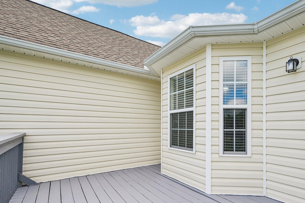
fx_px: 161
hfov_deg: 85.0
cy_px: 128
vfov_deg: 63.5
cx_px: 193
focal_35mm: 19
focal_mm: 14
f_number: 8
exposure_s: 1/250
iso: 100
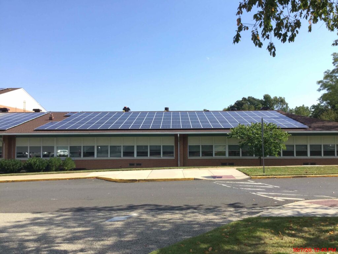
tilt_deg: +3.2
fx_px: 303
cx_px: 169
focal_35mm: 31
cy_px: 127
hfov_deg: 58.4
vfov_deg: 45.4
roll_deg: +0.4
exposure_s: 1/547
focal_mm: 3.3
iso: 25
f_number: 2.4
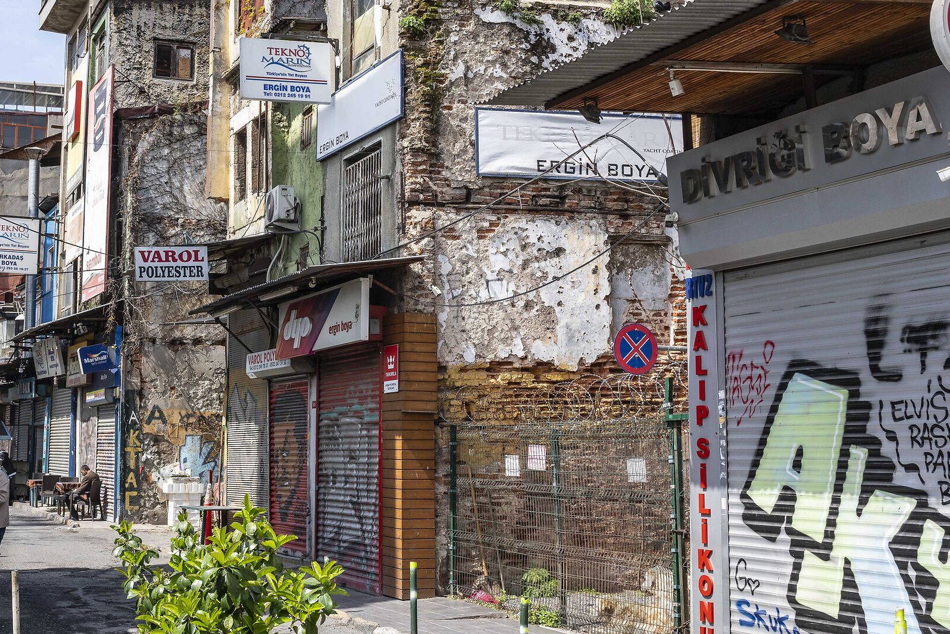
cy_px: 283
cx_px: 351
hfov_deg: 37.9
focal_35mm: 52
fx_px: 1373
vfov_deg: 26.0
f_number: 8
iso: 500
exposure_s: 1/640
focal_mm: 35
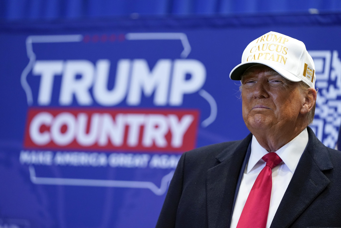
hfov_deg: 12.1
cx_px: 170
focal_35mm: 170
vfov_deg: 8.1
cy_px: 114
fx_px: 1610
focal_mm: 170
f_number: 3.2
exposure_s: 1/500
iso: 4000
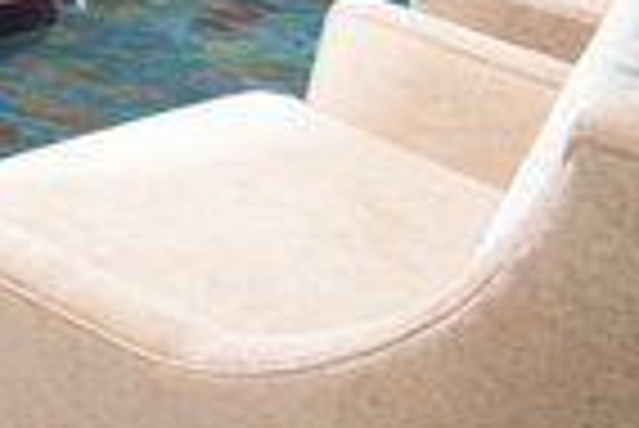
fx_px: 2097
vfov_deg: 11.3
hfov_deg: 14.3
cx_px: -652
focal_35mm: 118
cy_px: -180
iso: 100
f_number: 11
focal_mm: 21
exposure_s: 1
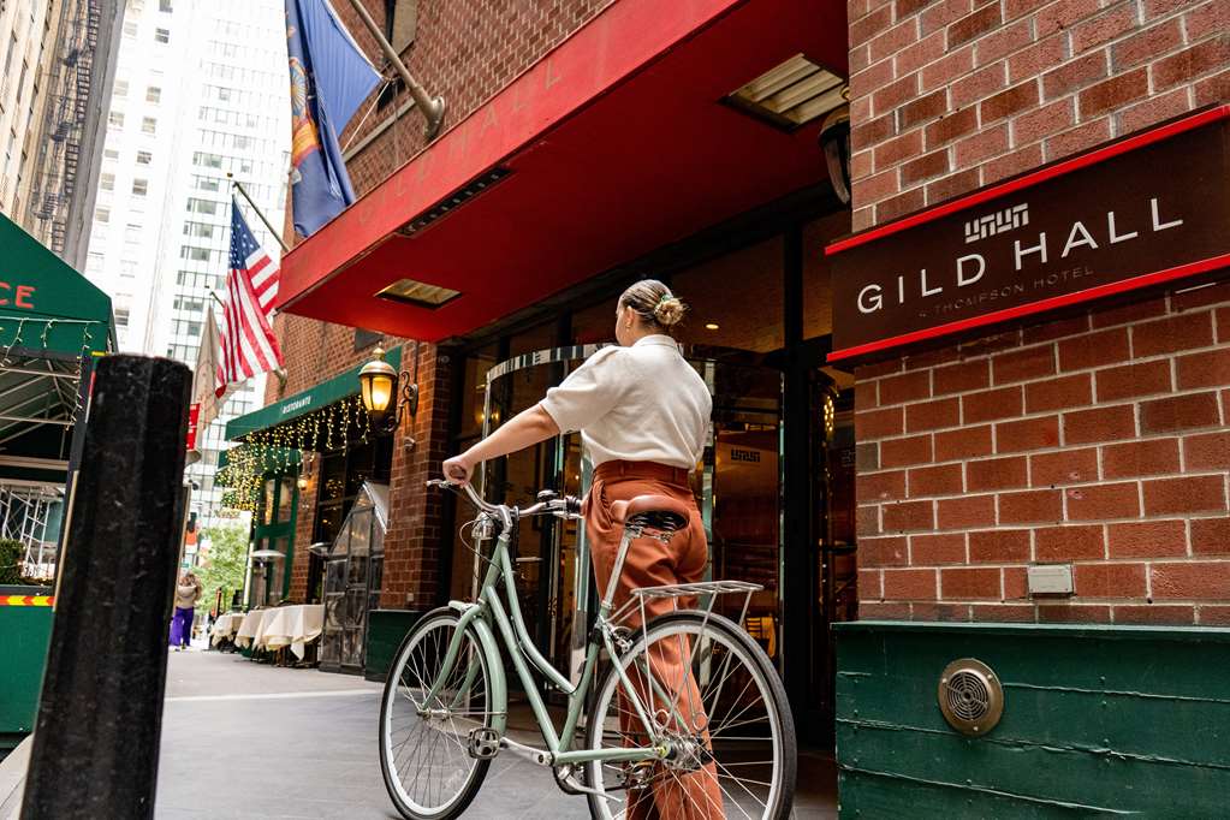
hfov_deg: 65.5
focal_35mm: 28
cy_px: 410
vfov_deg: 46.4
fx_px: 957
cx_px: 615
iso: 5000
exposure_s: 1/125
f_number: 4.5
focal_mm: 28
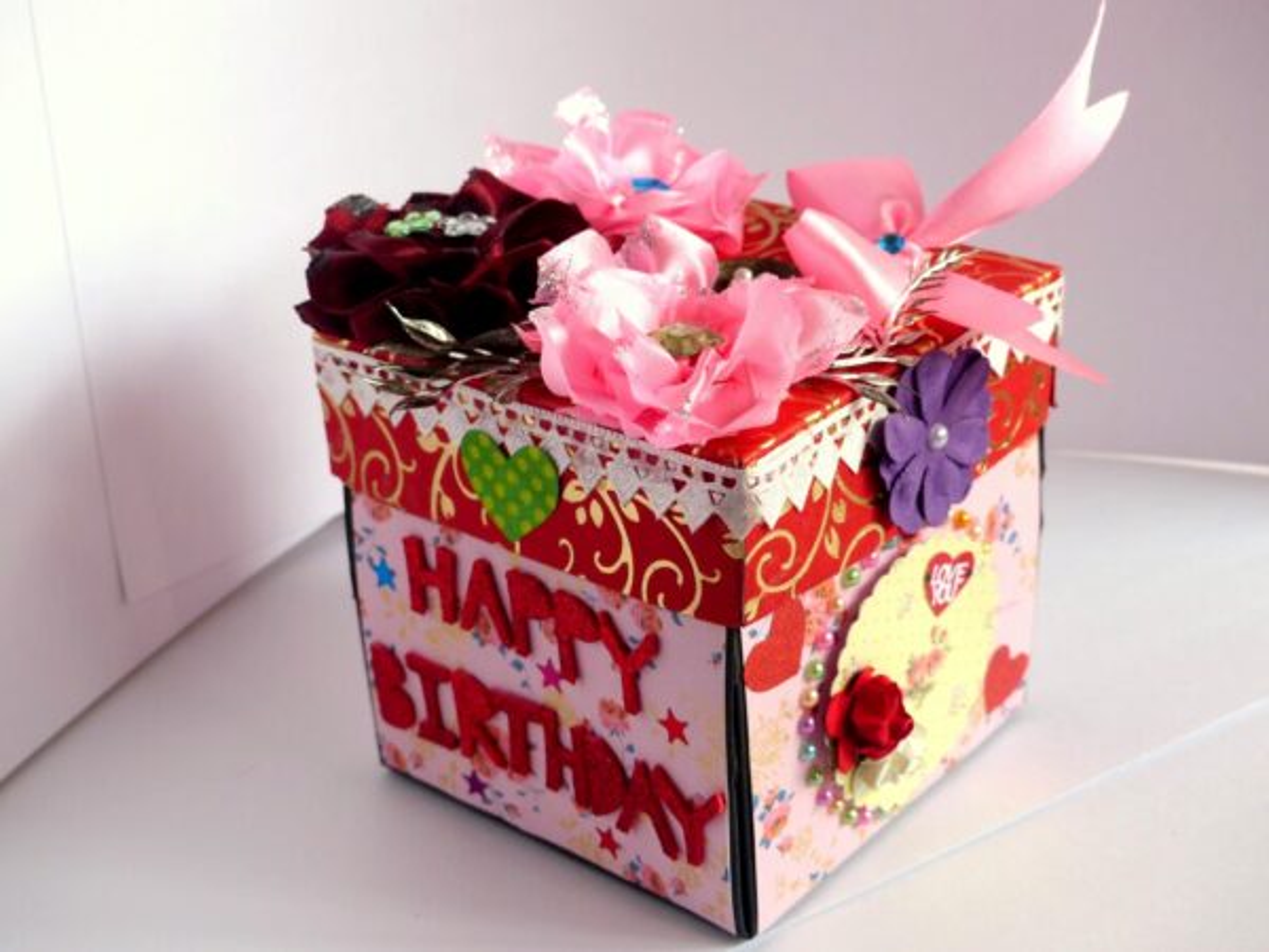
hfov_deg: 34.3
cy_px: 476
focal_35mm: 56
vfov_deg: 26.1
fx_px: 2053
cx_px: 634
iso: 100
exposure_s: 1/100
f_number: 2.8
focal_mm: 10.1
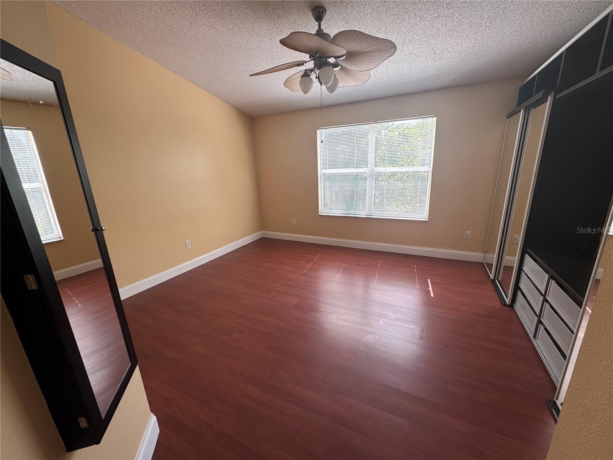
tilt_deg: -15.6
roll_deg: +2.4
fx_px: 248
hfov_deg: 102.1
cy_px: 230
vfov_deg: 85.7
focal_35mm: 14
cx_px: 306
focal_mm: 2.22
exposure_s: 1/132
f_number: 2.2
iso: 40
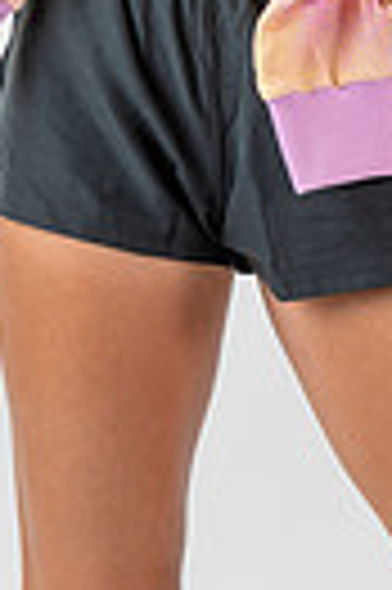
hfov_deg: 6.0
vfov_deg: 8.8
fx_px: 3717
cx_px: 180
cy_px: -324
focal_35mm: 227
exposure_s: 1/200
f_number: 7.1
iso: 64
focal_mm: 66
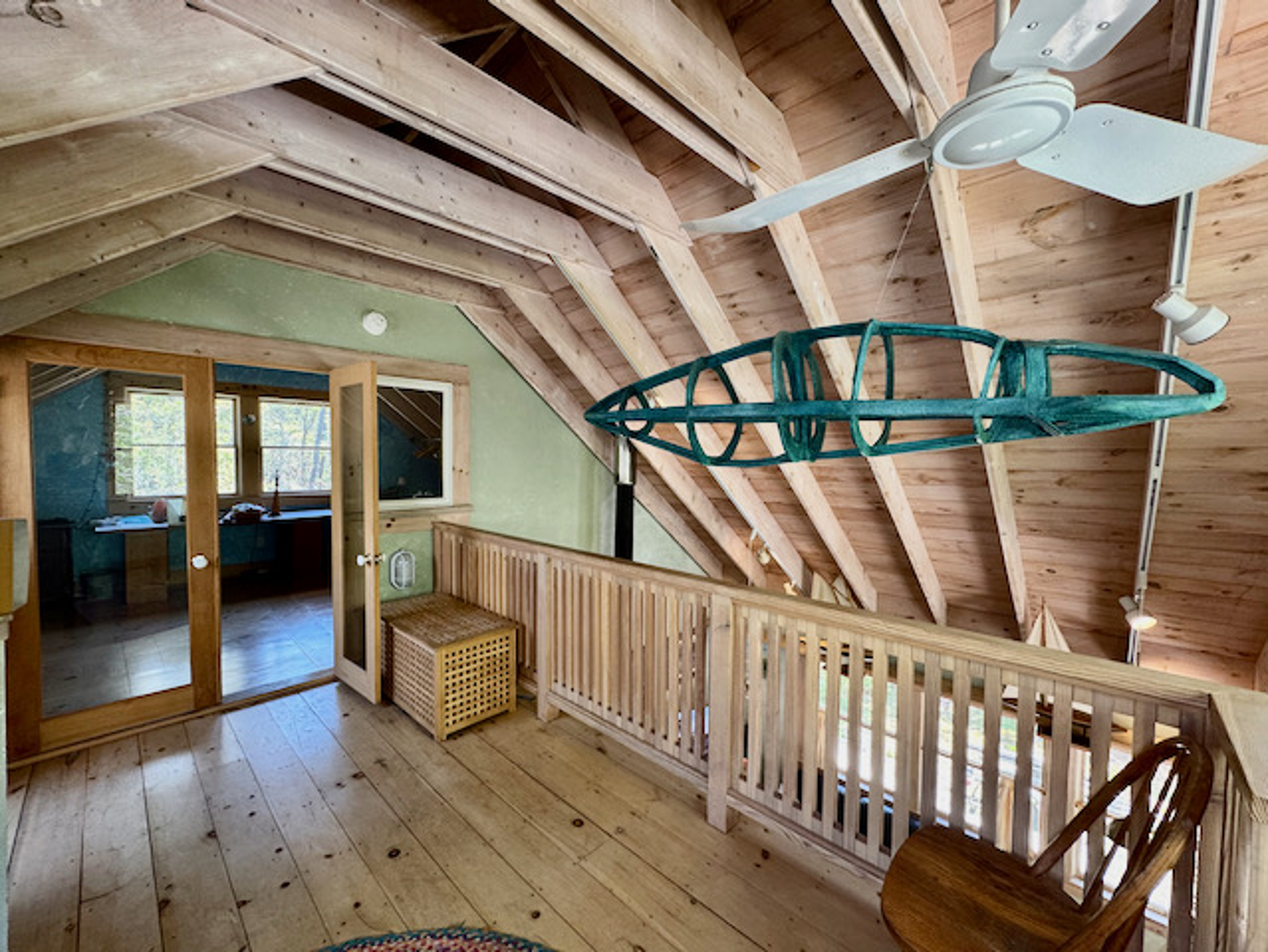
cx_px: 634
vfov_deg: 85.7
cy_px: 476
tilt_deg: -2.2
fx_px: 513
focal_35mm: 14
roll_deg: -0.9
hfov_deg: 102.0
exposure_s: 1/60
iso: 160
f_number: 2.2
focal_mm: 2.22
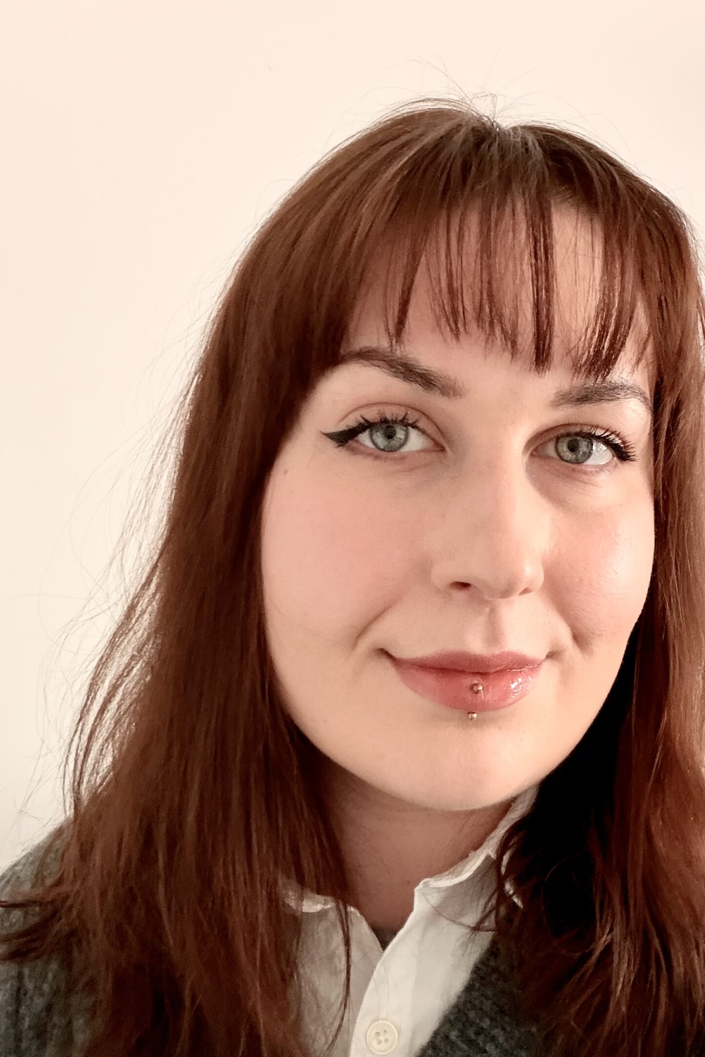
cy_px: 540
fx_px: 1087
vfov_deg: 51.9
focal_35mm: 37
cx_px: 434
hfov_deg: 35.8
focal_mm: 2.71
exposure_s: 1/54
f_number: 1.9
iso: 320
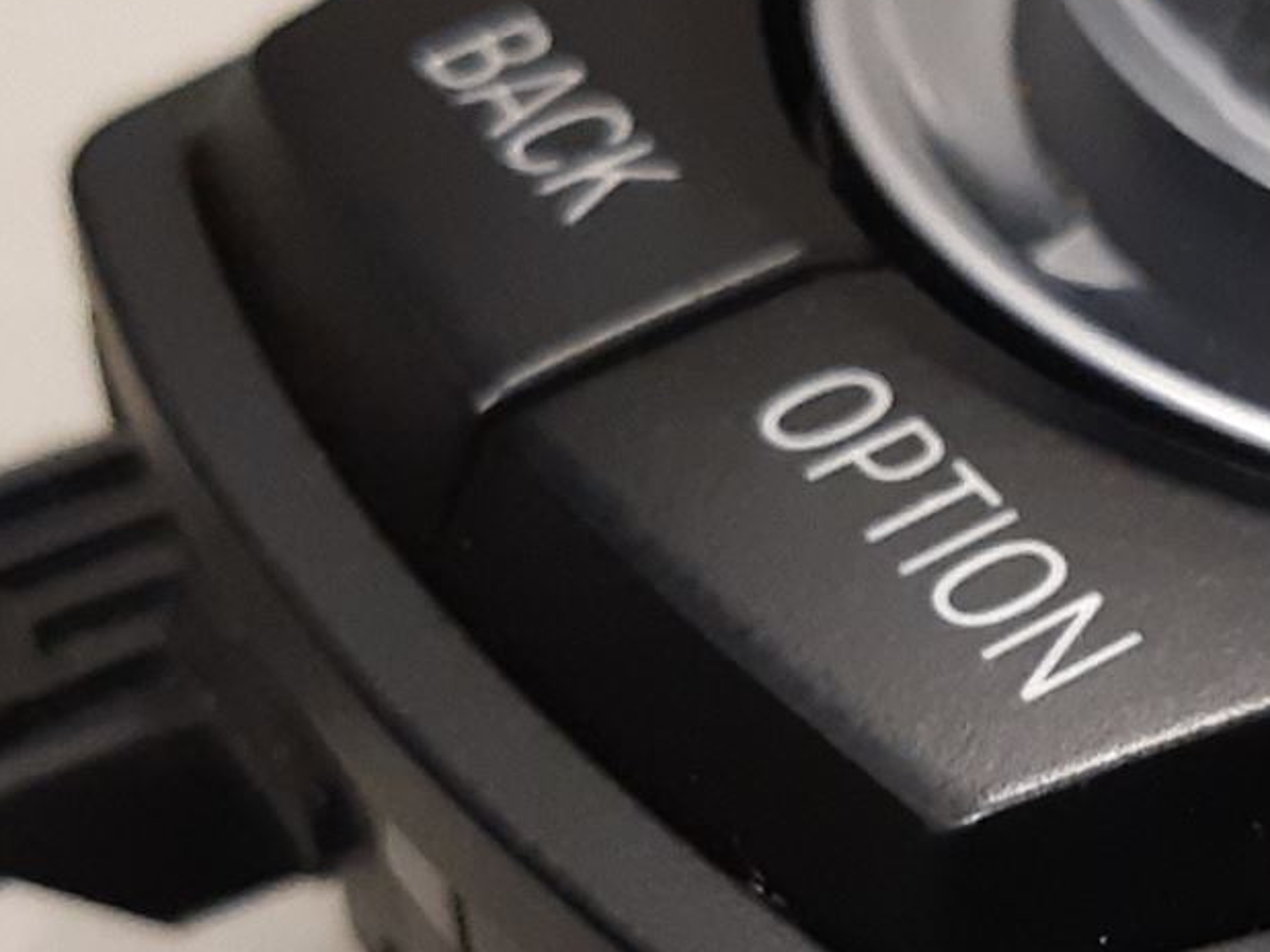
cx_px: 1229
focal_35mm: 86
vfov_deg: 17.1
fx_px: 3155
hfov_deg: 22.0
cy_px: 693
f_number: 1.7
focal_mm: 3.93
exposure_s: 1/50
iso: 250
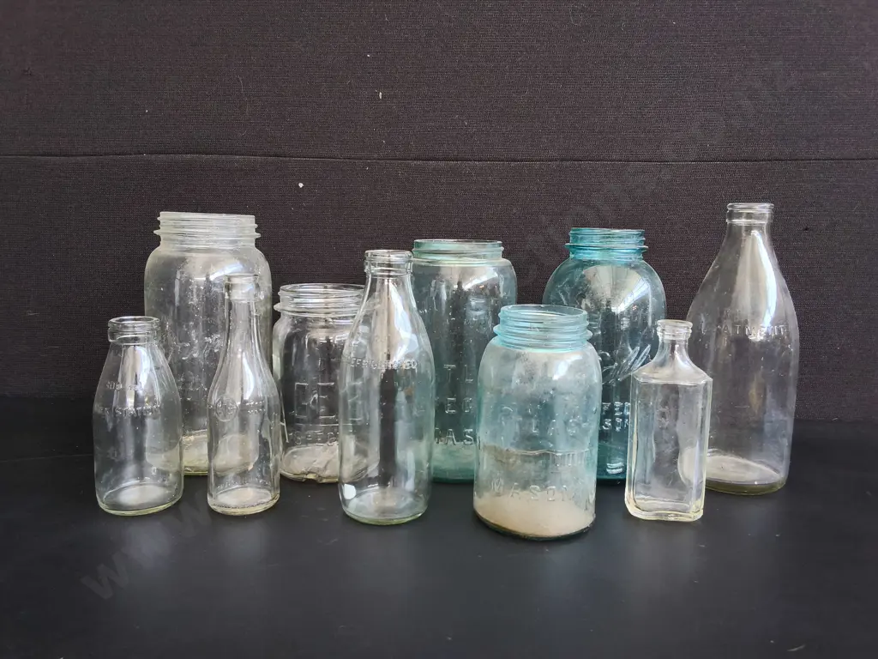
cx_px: 439
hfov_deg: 65.3
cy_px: 330
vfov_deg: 51.4
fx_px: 685
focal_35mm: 27
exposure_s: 1/100
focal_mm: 2.87
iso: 125
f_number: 2
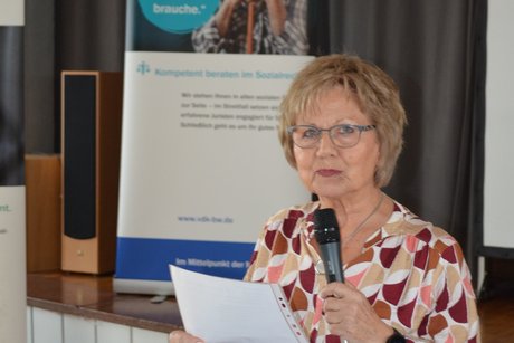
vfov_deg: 22.6
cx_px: 257
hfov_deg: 33.4
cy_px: 172
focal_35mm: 60
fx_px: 857
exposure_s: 1/60
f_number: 5.3
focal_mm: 40
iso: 1250
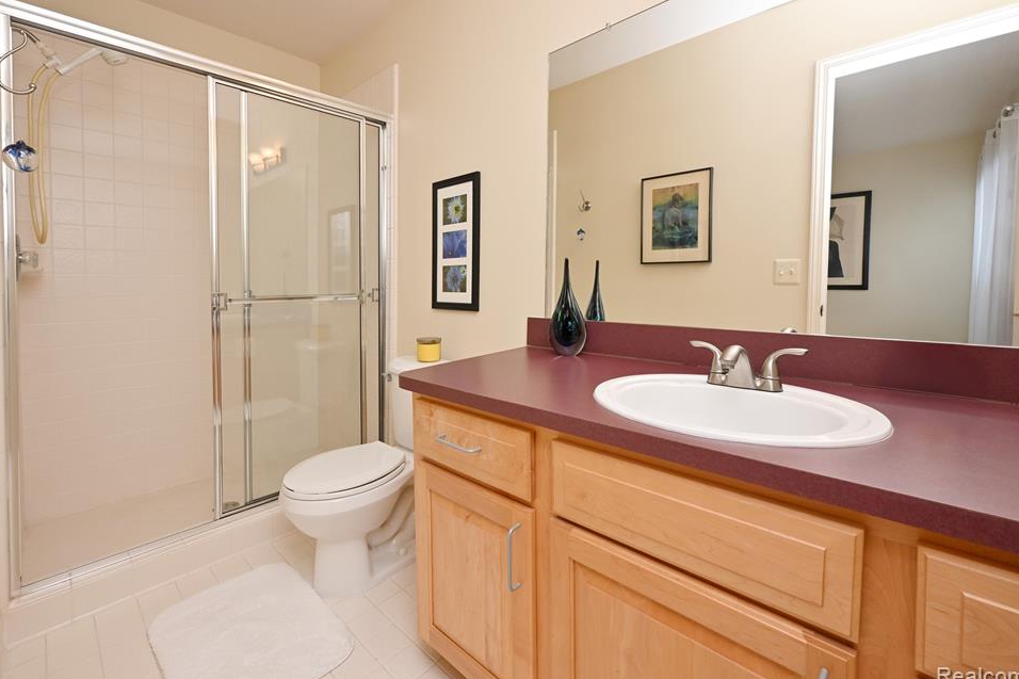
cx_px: 499
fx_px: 424
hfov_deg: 100.4
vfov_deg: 77.3
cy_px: 329
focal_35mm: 15
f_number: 11
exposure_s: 1/60
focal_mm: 14
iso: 800
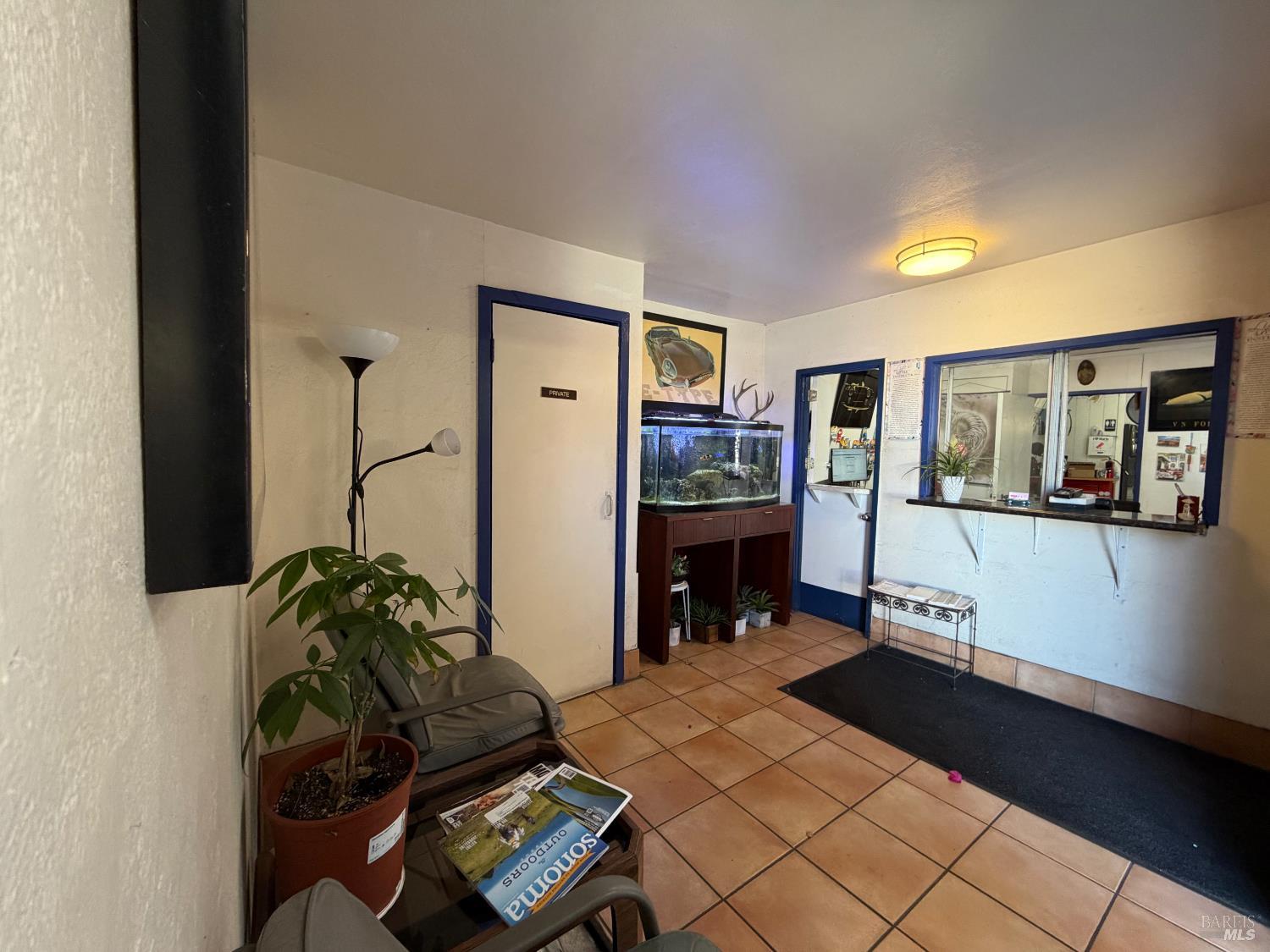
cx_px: 635
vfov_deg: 85.7
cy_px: 476
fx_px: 514
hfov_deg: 102.1
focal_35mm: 14
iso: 320
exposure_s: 1/94
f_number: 2.2
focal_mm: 2.22
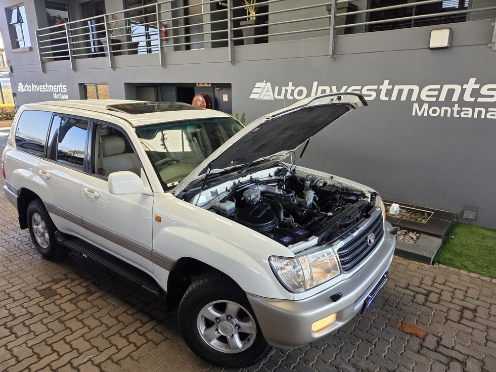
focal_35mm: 24
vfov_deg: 56.8
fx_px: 344
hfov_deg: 71.6
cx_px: 257
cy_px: 183
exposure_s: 1/180
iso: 64
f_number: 1.7
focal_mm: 6.25
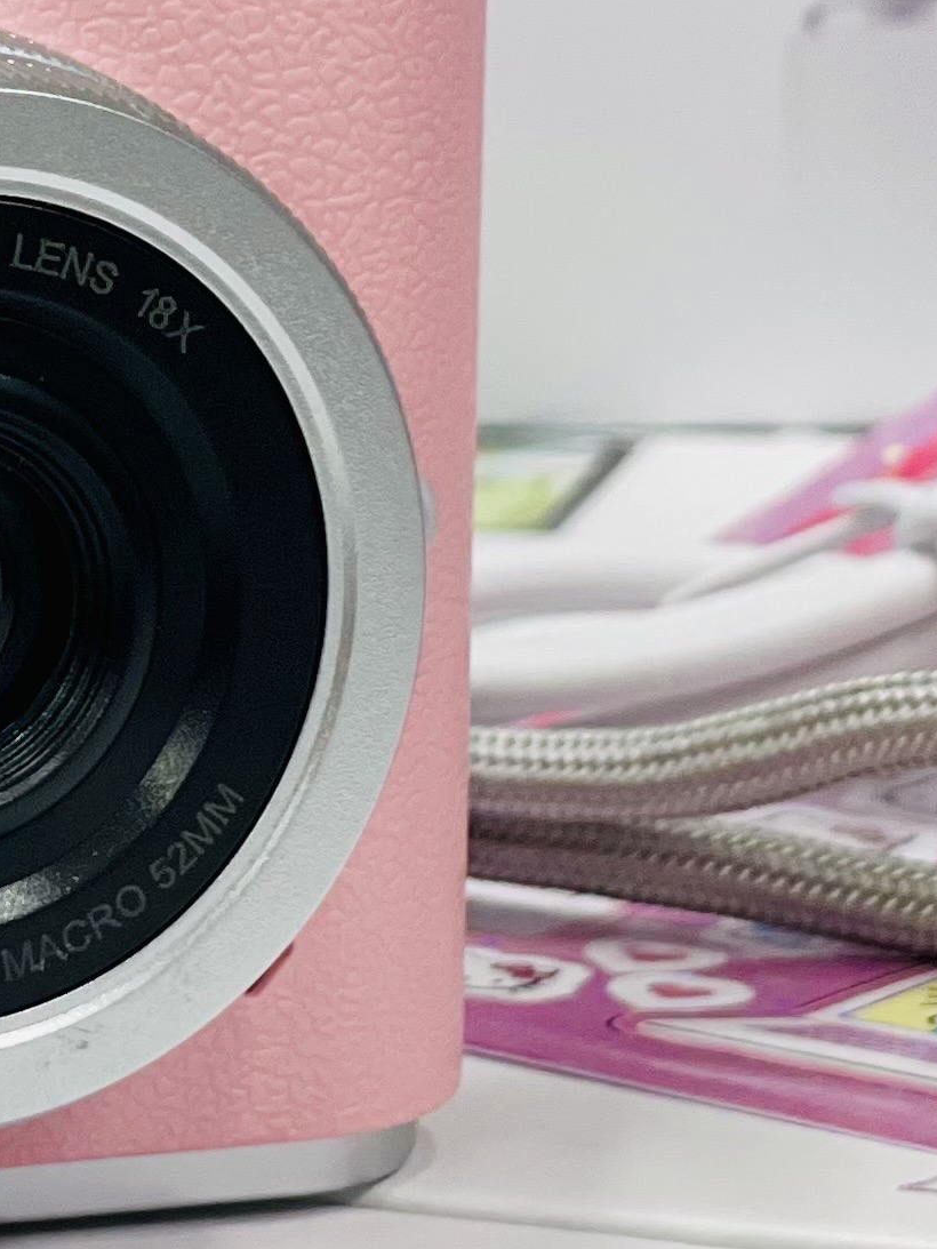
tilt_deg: -8.2
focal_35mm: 236
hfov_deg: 6.2
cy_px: 16
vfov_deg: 8.3
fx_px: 8516
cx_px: -524
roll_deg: -0.5
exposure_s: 1/100
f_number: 2.2
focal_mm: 7.5
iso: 100
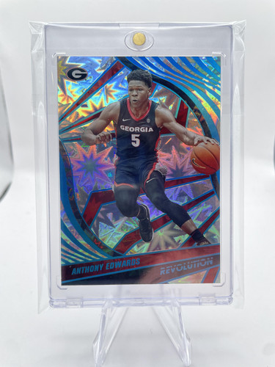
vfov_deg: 67.3
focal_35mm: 26
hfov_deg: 53.1
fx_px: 275
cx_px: 138
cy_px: 184
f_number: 1.6
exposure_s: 1/400
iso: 40
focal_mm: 4.2
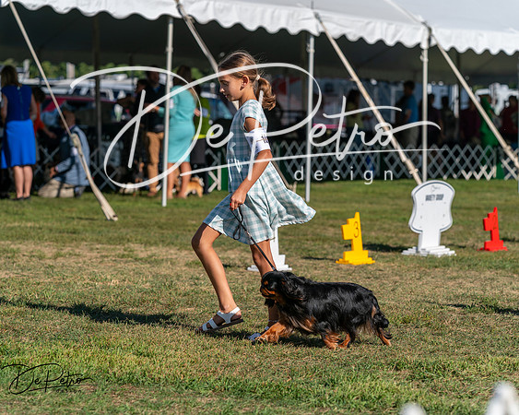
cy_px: 208
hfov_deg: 15.4
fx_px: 1919
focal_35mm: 125
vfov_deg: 12.3
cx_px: 260
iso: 100
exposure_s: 1/1250
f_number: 4.5
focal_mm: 111
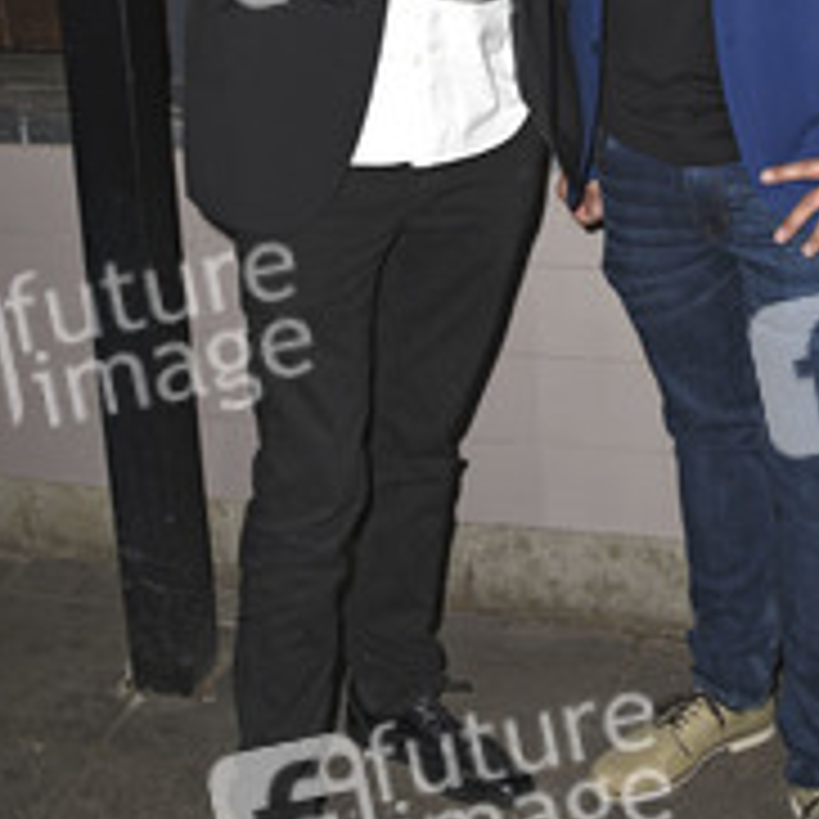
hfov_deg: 30.2
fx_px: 1499
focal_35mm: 56
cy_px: 126
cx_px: 572
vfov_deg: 29.6
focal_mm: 20
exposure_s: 1/160
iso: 160
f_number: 4.5
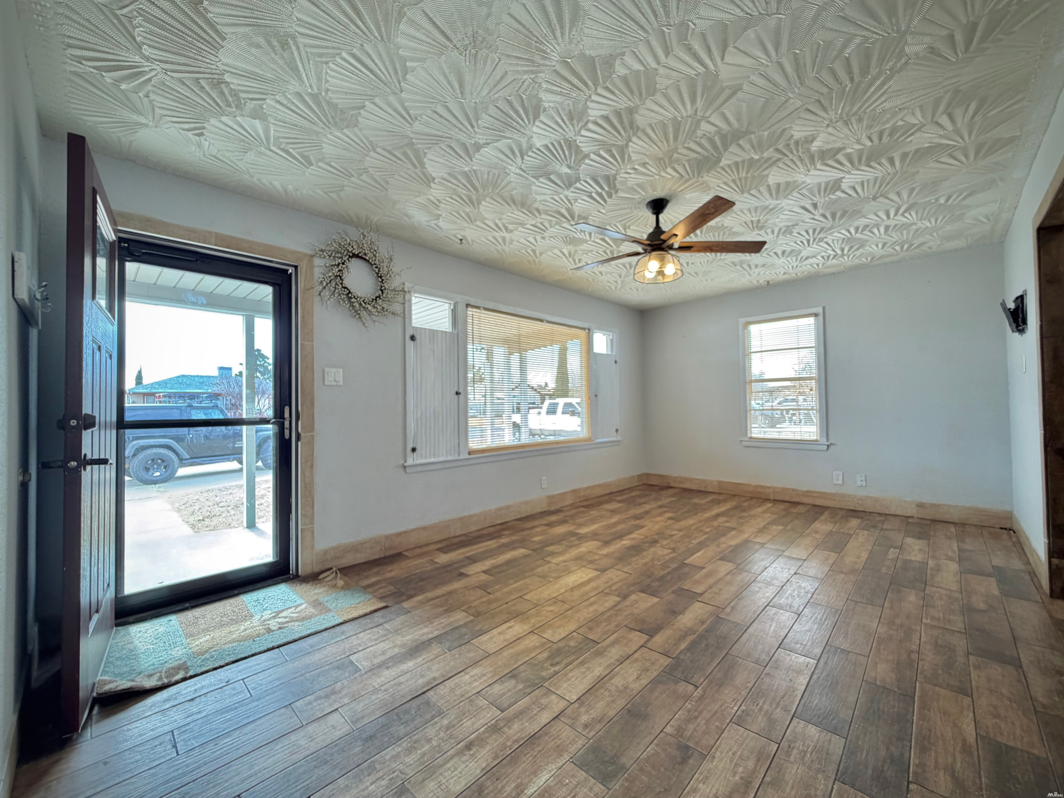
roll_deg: +1.0
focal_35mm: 14
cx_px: 532
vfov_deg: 85.7
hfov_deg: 102.1
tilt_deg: +1.5
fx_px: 430
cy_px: 399
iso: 250
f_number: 2.2
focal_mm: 2.22
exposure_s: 1/60
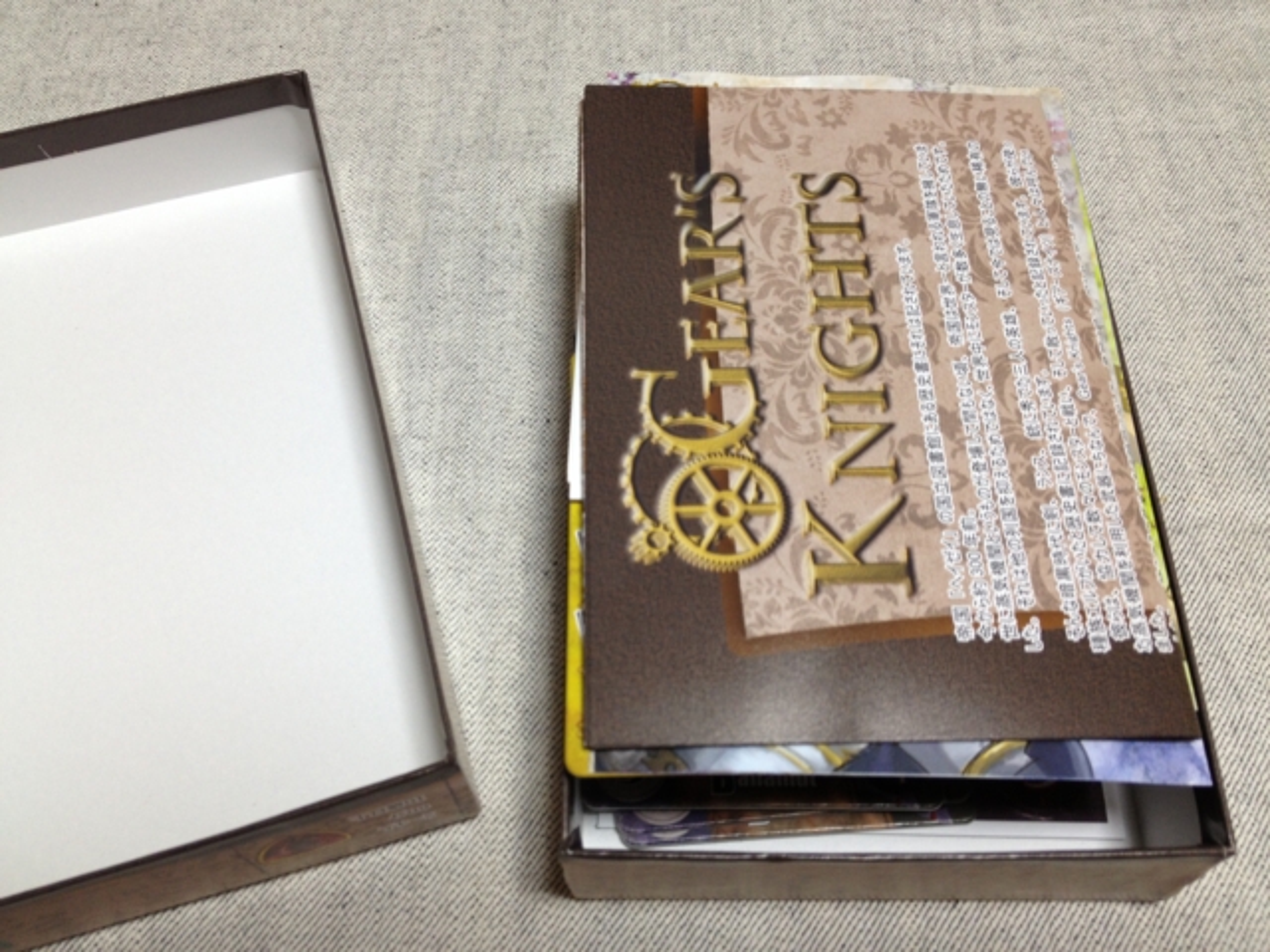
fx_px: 1284
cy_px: 476
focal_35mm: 35
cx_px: 635
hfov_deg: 52.6
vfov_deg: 40.7
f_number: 2.4
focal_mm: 4.28
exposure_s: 1/20
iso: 80
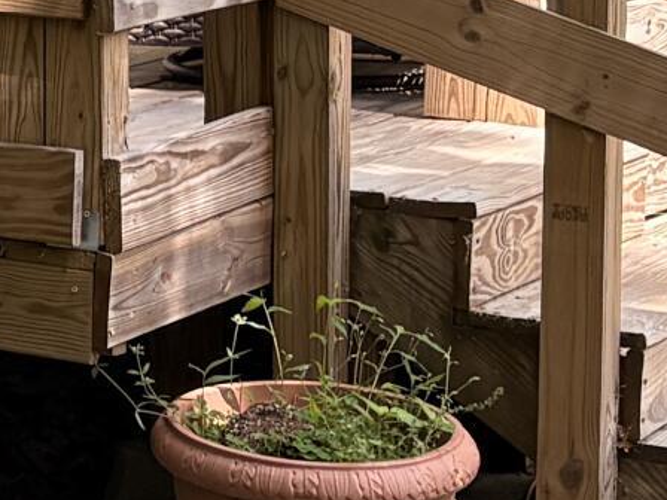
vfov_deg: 8.4
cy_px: -189
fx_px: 3353
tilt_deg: -1.4
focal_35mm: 174
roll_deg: +0.0
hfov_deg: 10.1
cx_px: -852
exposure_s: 1/527
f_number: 1.6
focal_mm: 5.96
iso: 64
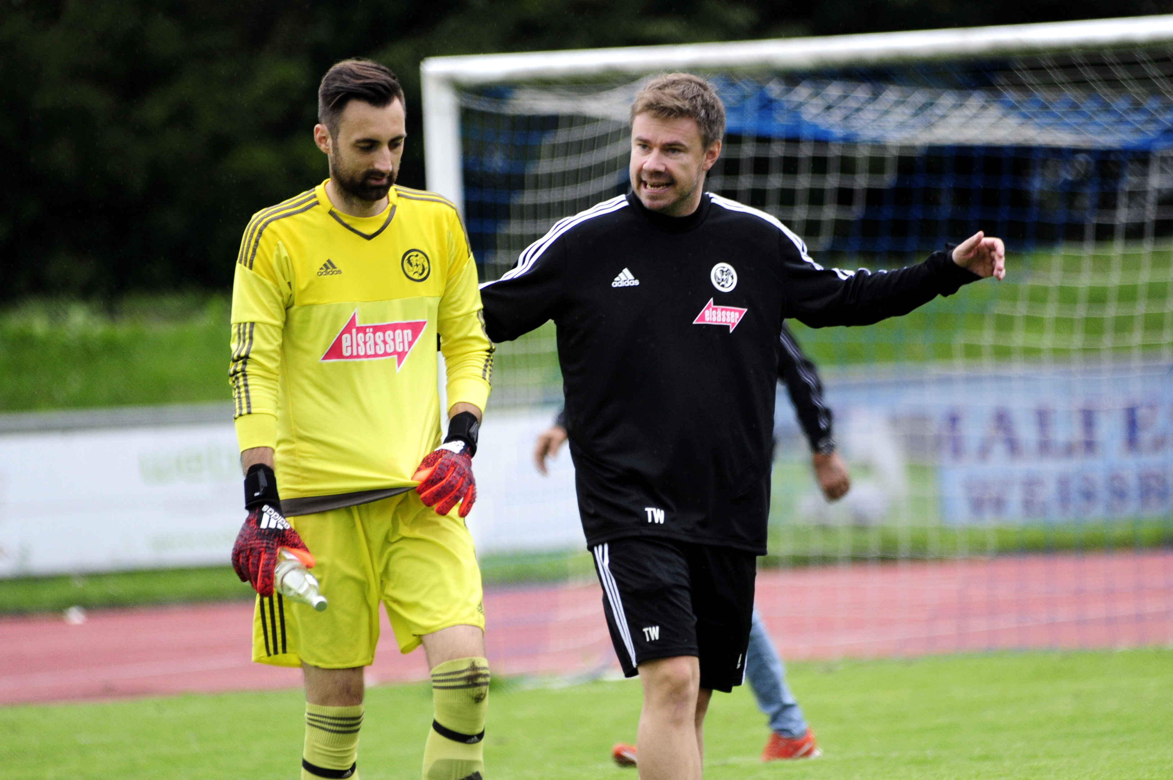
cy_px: 390
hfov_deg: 4.1
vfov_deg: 2.7
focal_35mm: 500
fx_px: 16278
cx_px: 586
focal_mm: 500
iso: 1600
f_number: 6.3
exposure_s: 1/500
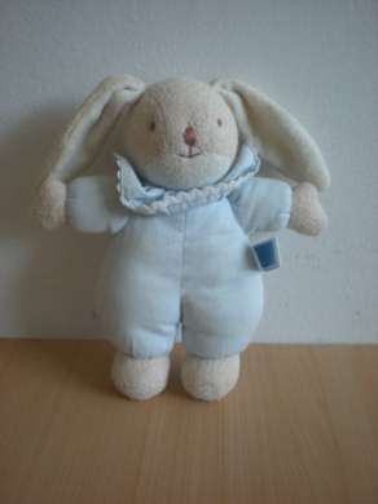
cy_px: 252
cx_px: 189
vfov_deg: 49.0
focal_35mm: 38
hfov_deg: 37.7
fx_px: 554
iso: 200
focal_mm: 6.3
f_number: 3.1
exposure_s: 1/35.6
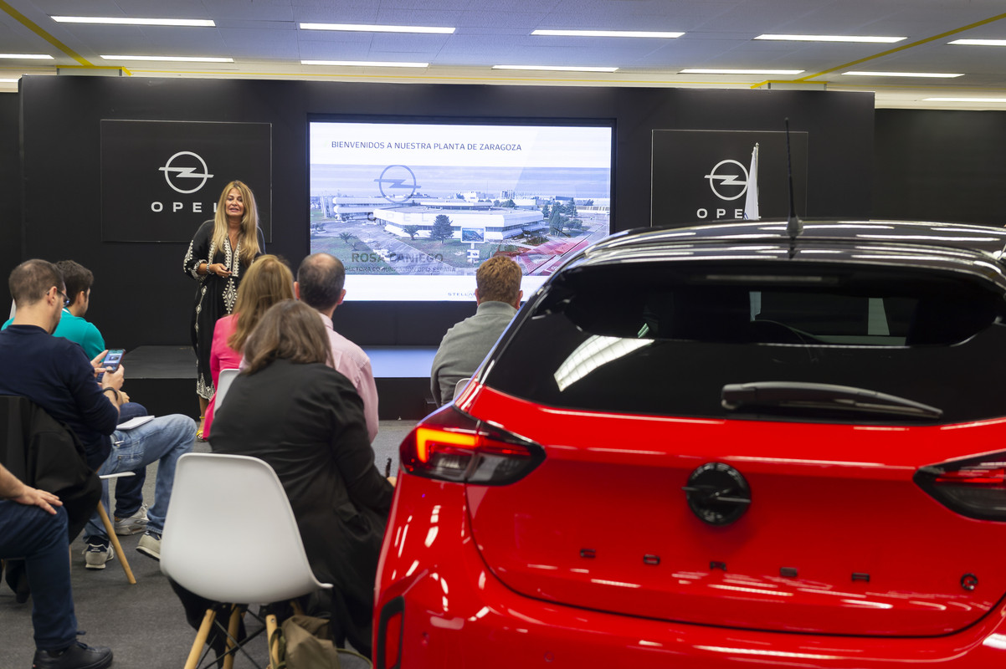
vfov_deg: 27.0
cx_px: 503
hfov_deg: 39.6
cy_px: 334
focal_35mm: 50
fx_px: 1396
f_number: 5.6
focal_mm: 50
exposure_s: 1/125
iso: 1000
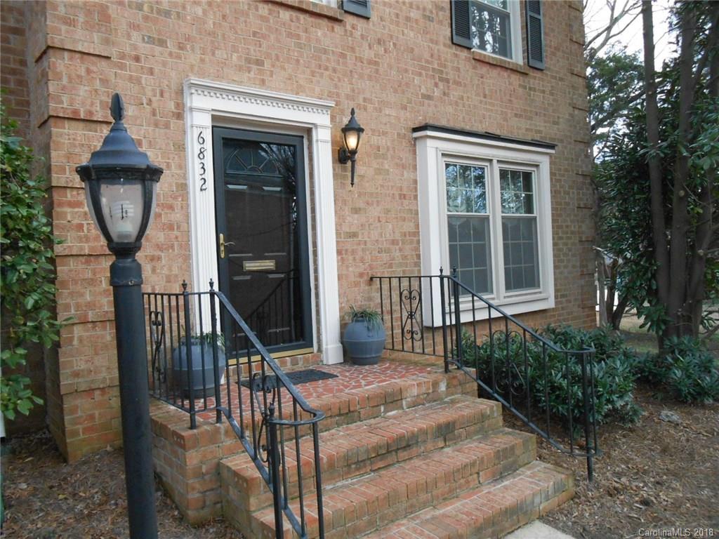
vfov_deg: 53.1
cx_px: 360
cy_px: 270
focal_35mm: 26
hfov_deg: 67.3
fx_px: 540
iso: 400
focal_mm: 4.6
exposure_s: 1/400
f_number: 3.5
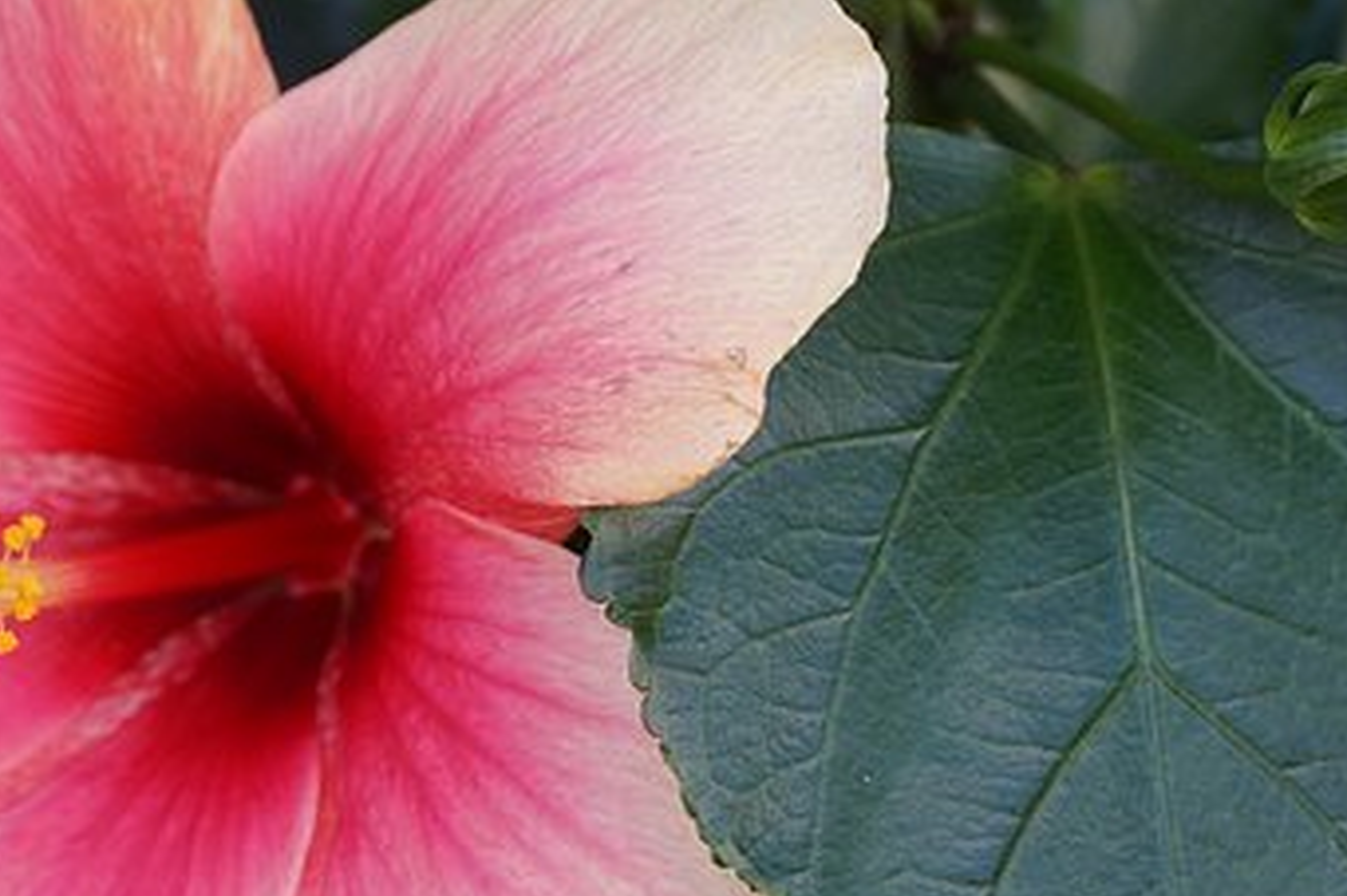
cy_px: 703
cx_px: 158
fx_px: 5049
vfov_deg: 10.1
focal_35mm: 135
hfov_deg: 15.0
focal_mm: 30
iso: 100
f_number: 4.5
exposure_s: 1/80
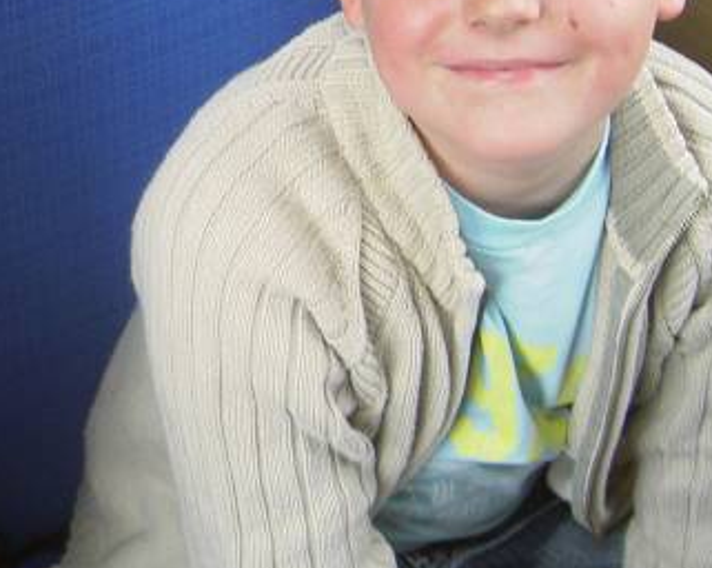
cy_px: 62
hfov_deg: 19.6
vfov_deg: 16.0
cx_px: -11
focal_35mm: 95
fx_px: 1999
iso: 100
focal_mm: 8
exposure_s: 1/100
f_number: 2.8
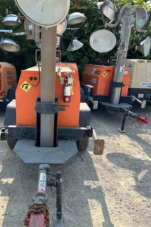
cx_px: 60
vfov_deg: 58.7
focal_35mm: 32
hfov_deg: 40.9
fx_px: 201
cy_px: 116
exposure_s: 1/1751
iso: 50
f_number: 1.5
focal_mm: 5.7
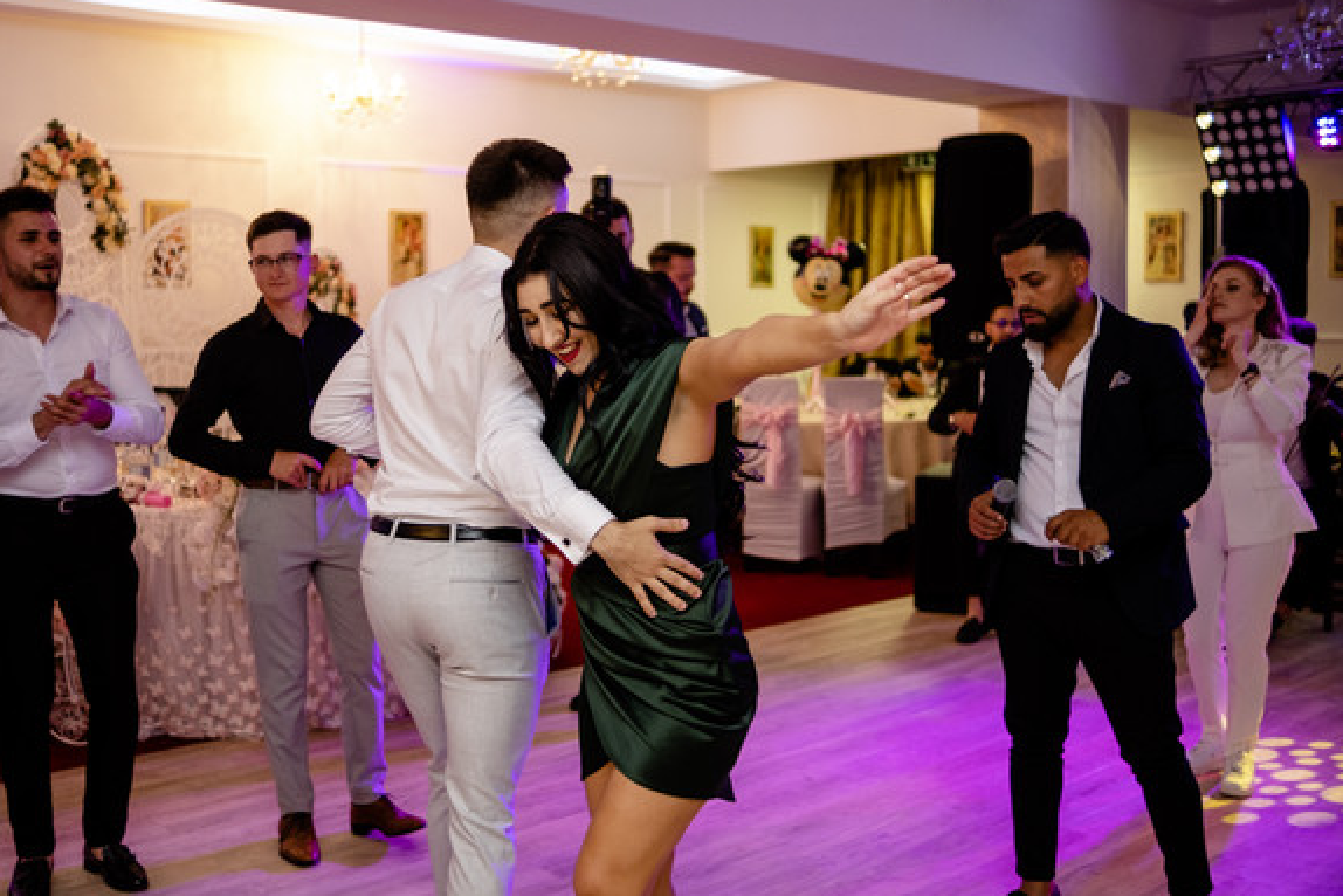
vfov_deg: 34.2
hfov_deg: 49.5
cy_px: 408
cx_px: 615
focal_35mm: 39
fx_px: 1455
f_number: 1.6
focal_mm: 23
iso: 640
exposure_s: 1/200
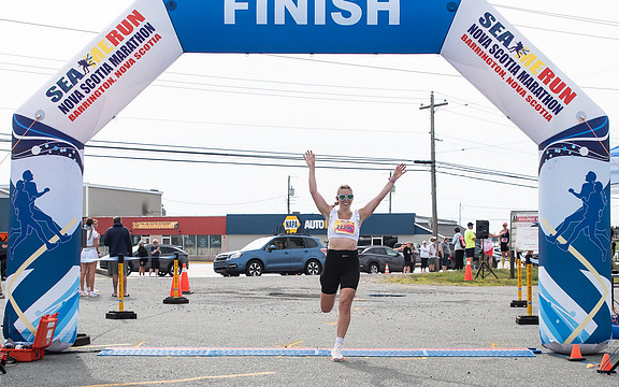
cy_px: 241
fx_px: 1063
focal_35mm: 63
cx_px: 340
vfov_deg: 20.6
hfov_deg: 32.4
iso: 800
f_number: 4
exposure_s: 1/3200
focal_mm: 31
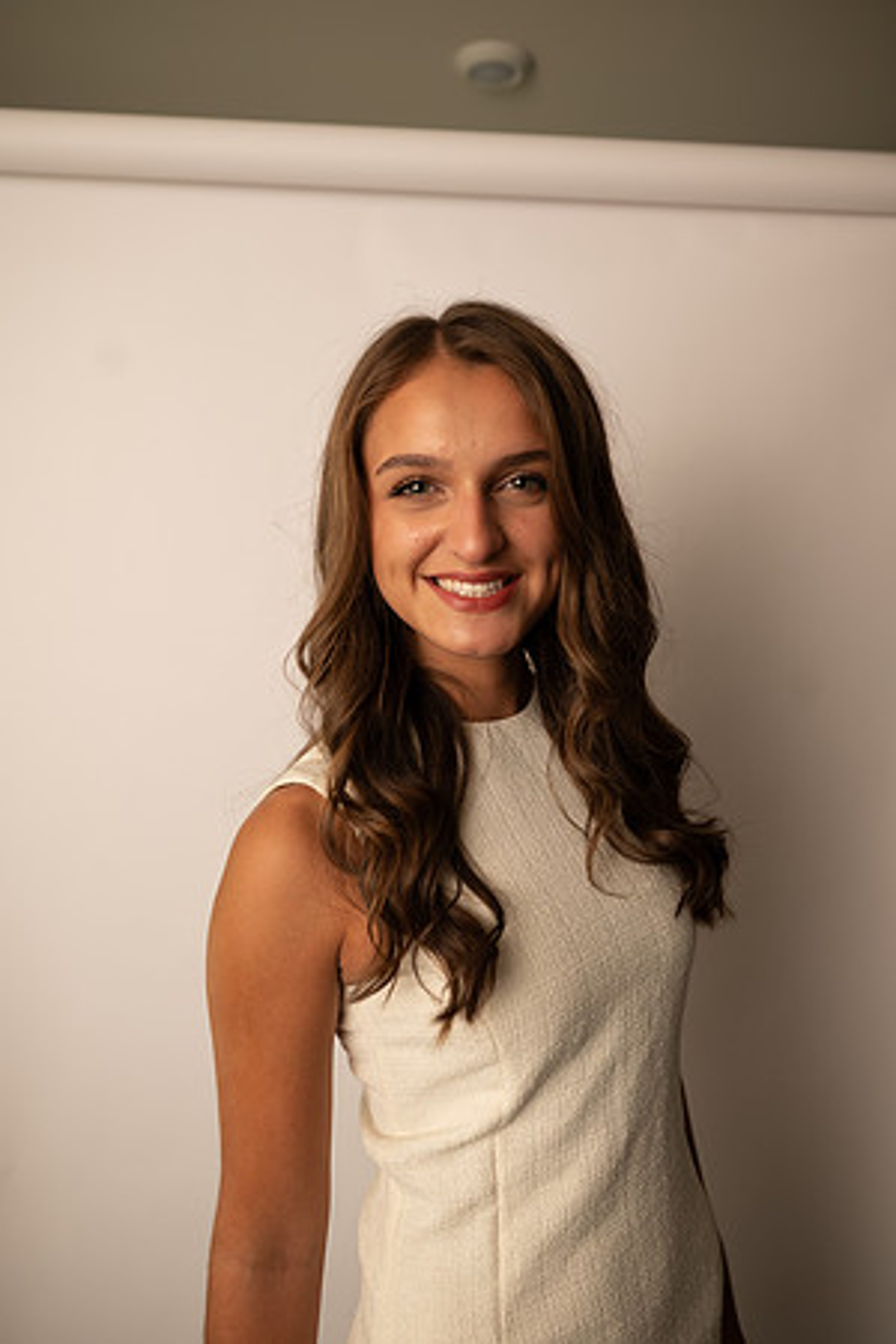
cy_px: 672
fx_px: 896
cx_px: 448
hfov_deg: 53.1
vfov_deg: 73.7
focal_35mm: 24
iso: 100
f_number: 3.2
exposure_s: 1/160
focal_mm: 24
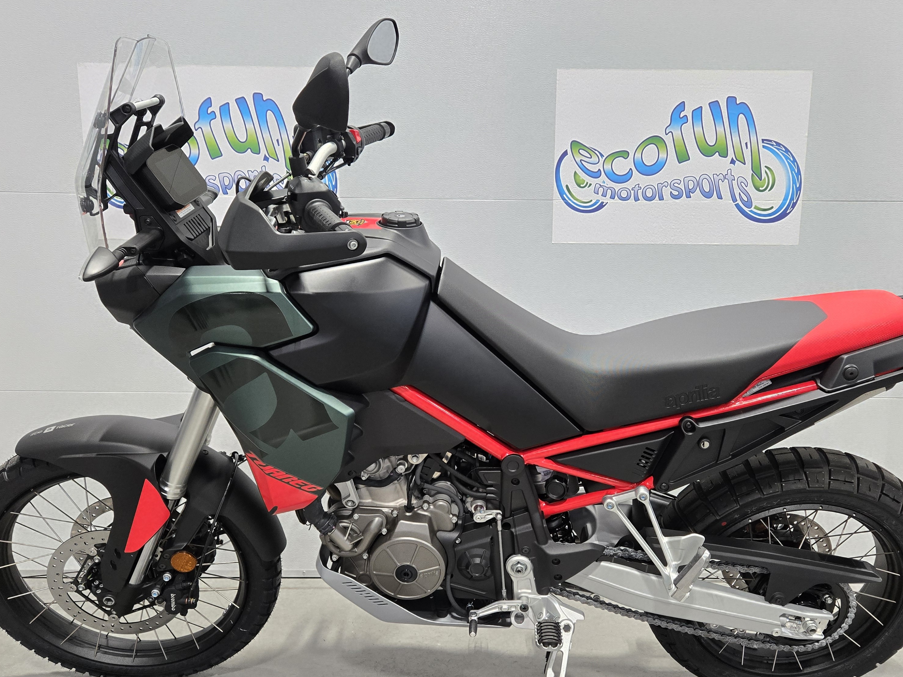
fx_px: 809
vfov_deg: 45.2
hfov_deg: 58.3
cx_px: 473
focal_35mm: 31
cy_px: 409
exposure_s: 1/120
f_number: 1.8
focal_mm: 5.4
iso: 400
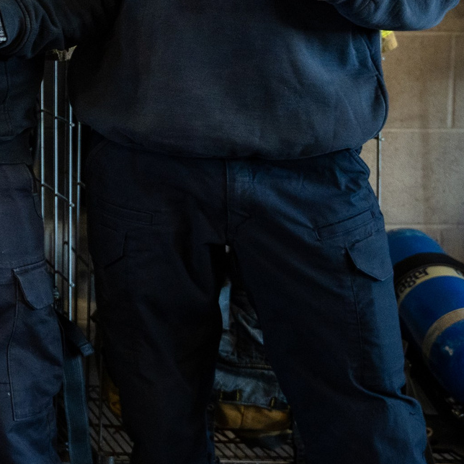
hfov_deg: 13.3
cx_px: -352
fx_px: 1805
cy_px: -14
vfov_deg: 14.4
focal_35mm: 119
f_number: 2.8
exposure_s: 1/200
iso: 800
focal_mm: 33.4
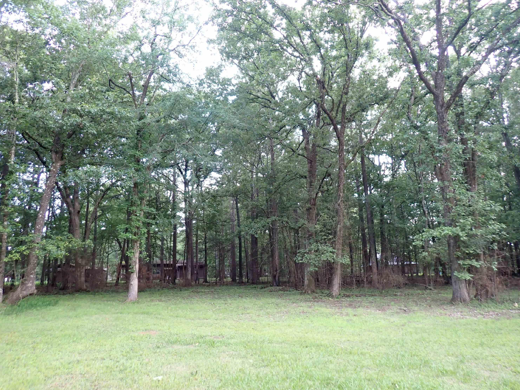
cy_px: 196
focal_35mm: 26
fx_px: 391
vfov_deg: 53.1
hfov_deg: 67.3
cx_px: 256
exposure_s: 1/125
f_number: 2
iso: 200
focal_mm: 4.5
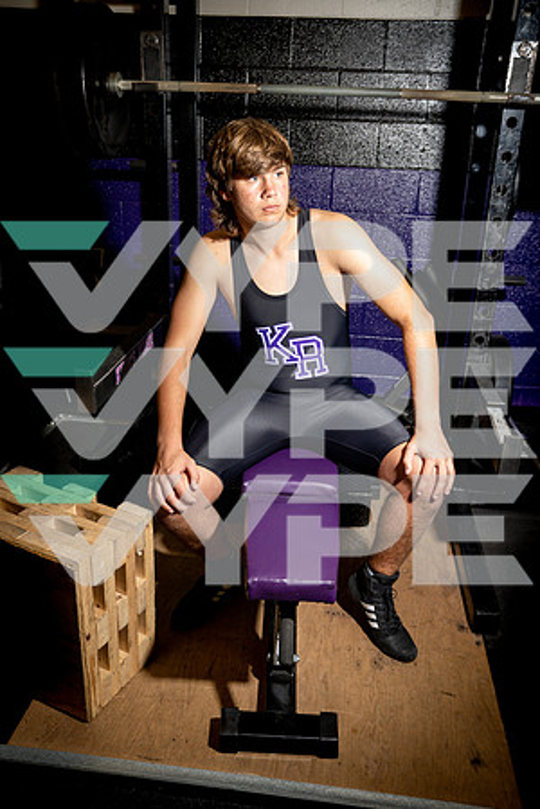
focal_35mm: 31
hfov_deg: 42.3
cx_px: 270
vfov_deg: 60.3
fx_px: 697
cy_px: 404
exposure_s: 1/250
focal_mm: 31
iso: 500
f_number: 5
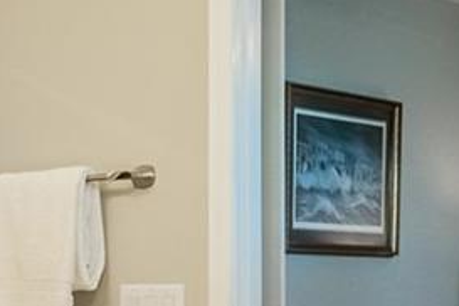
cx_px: -434
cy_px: 301
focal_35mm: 82
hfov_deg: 18.0
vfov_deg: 16.3
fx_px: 1045
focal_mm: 14
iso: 2000
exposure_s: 1/2500
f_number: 3.5
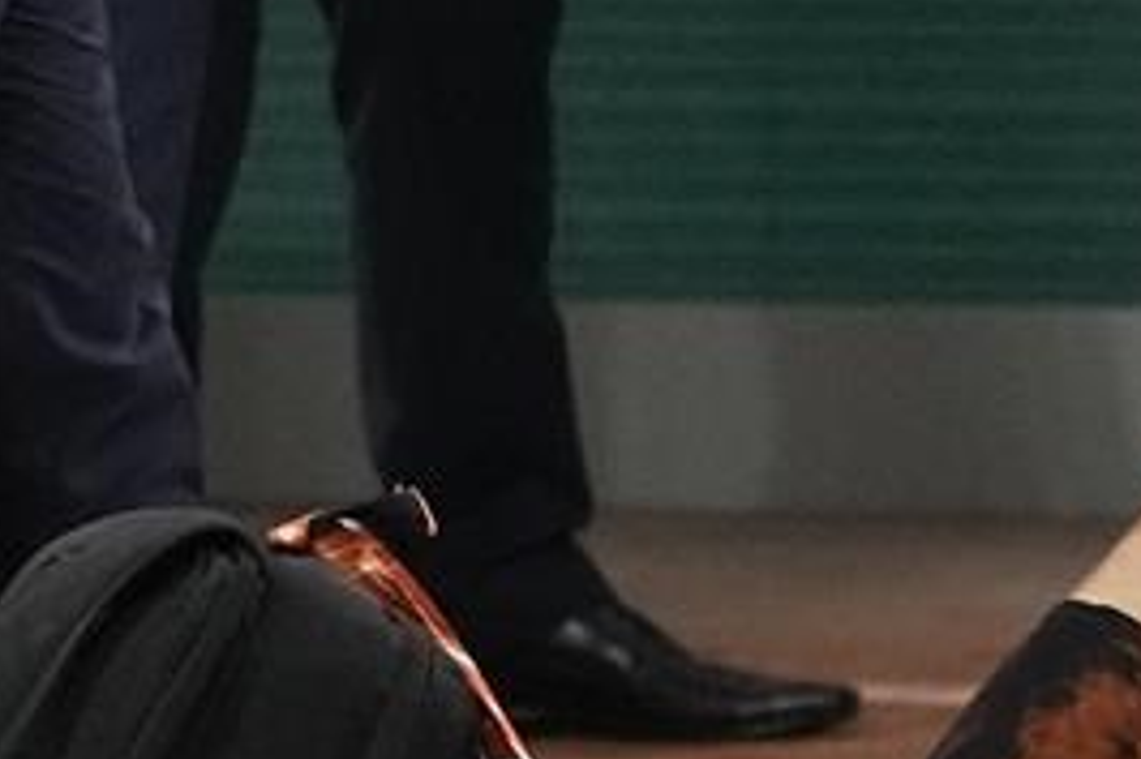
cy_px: 182
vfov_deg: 1.6
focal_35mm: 871
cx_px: -172
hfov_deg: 2.4
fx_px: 27588
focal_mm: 226
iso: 5000
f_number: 5.6
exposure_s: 1/1250
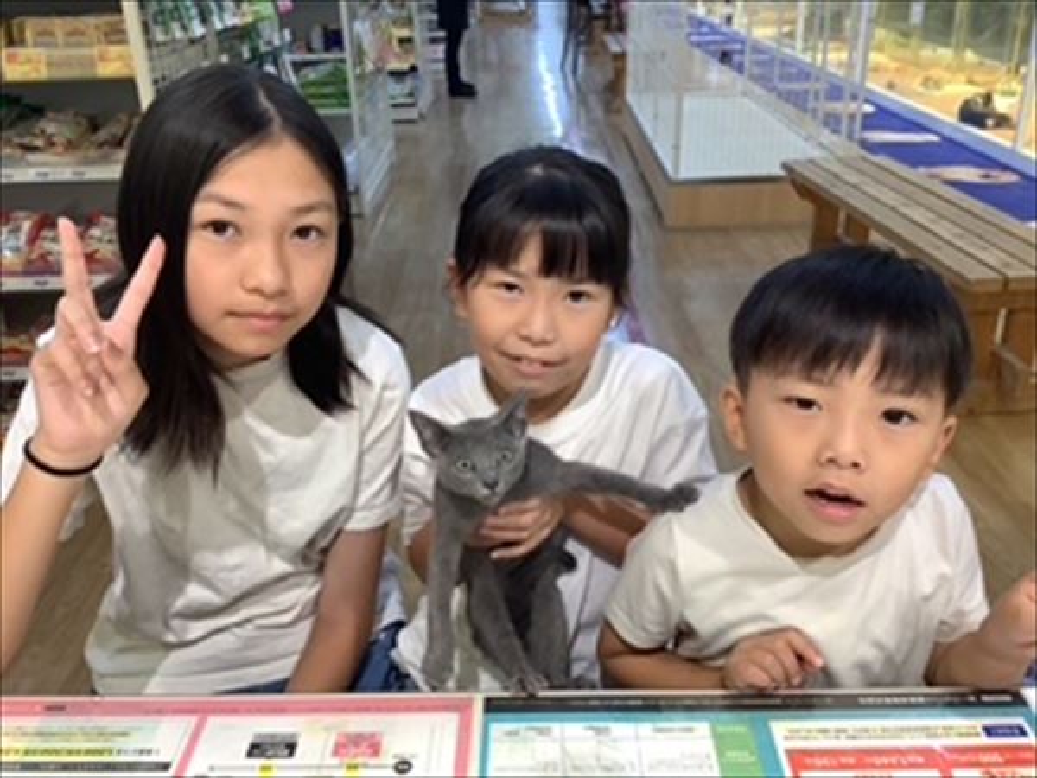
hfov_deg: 58.4
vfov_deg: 45.4
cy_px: 389
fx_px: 929
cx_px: 518
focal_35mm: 31
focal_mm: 3.3
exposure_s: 1/50
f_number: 2.4
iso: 80
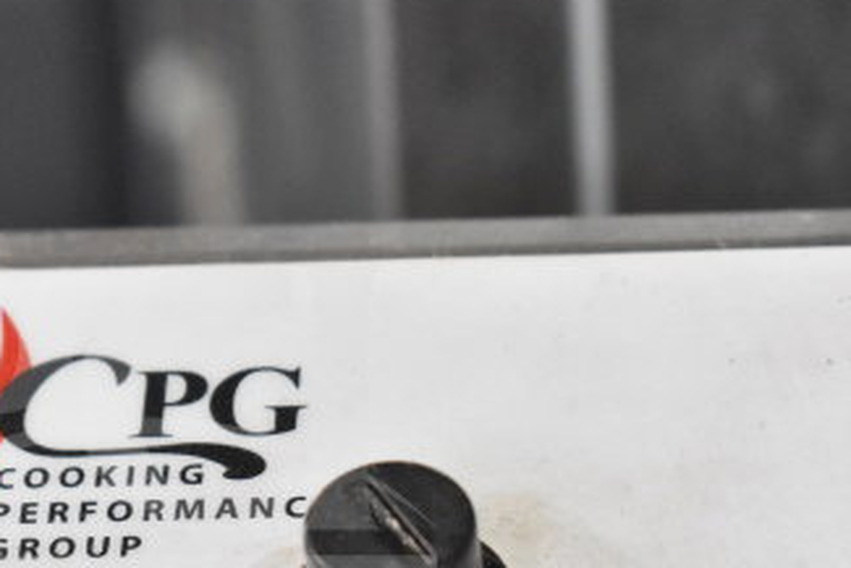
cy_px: 472
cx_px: 141
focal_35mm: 155
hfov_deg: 13.2
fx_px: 3664
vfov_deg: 8.8
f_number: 7.1
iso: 6400
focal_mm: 55
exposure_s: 1/200
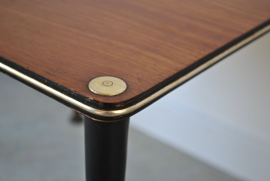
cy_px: 90
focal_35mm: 72
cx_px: 135
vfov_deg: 19.0
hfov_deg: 28.0
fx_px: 541
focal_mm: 48
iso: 200
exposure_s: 1/30
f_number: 5.6
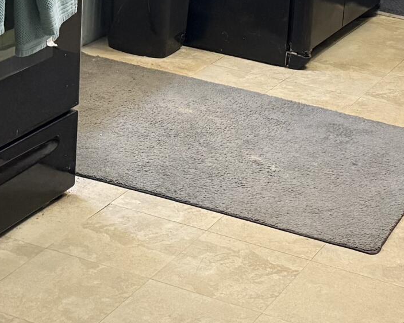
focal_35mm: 100
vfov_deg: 15.0
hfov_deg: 19.1
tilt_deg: -12.7
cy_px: -31
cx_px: 268
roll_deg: -3.1
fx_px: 1195
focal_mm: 6.76
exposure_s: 1/60
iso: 500
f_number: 1.78
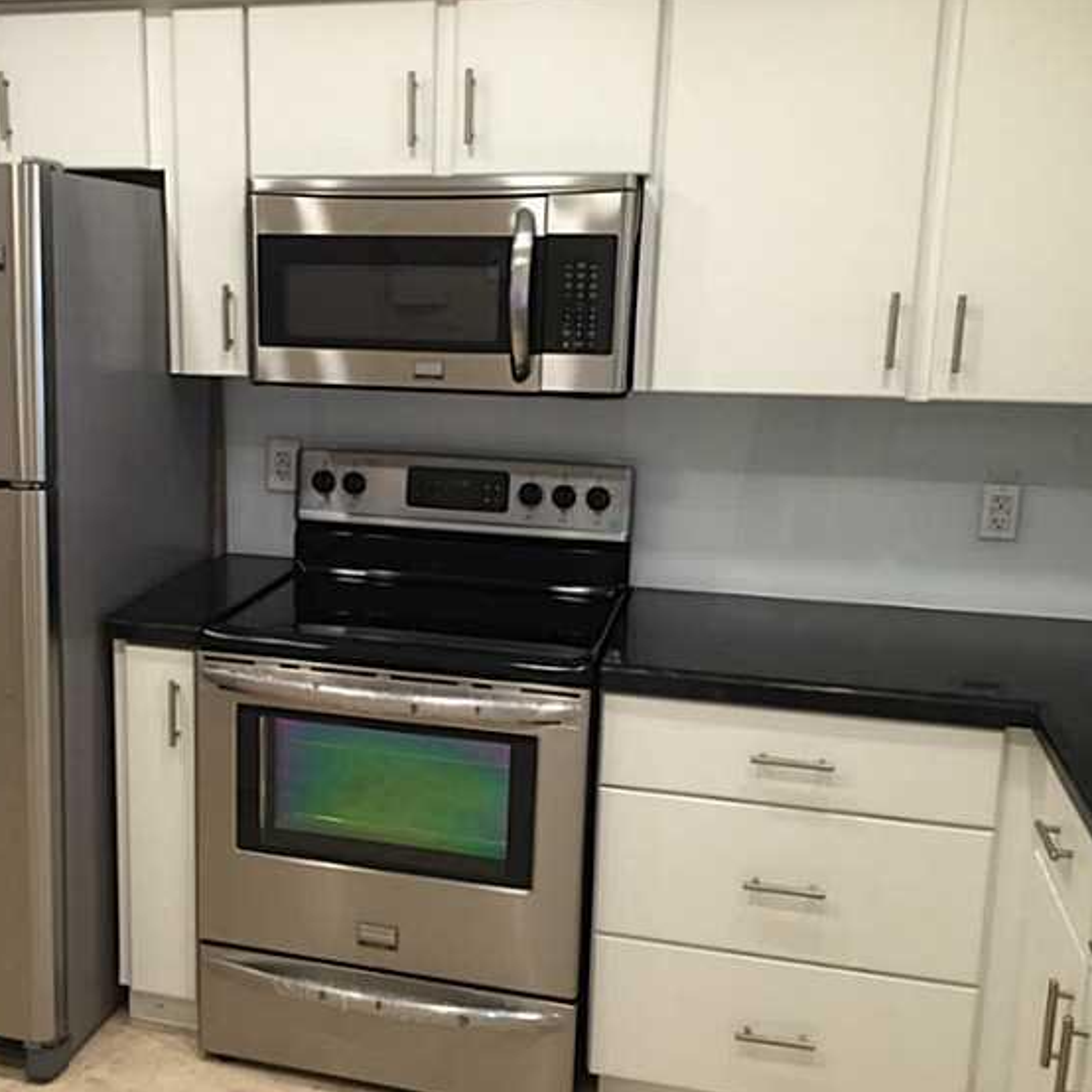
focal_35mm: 37
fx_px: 1321
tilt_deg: -11.5
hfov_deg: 44.4
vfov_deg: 44.9
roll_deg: -1.1
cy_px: 552
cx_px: 384
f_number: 2.2
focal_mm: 4.15
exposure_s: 1/15
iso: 40
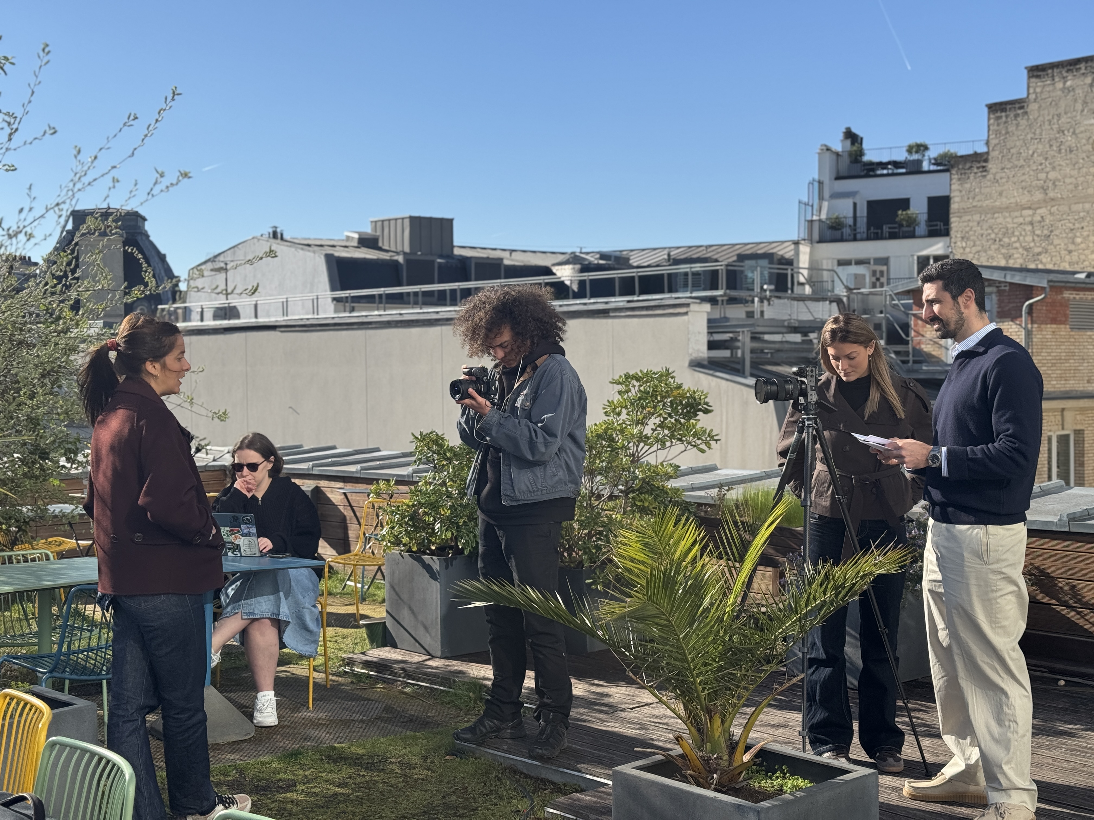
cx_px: 547
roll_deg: +1.0
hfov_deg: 39.7
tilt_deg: -2.1
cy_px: 410
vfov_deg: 30.3
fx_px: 1517
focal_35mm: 48
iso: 64
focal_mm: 6.76
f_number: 1.78
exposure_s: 1/3817
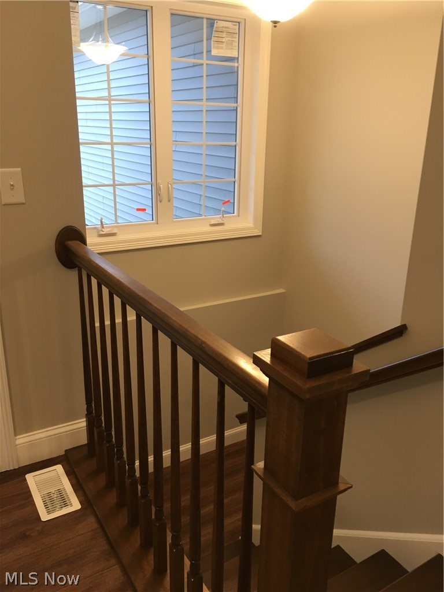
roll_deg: -0.3
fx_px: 496
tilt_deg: -20.7
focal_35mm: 29
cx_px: 222
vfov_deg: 61.7
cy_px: 296
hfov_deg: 48.2
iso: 80
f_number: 2.2
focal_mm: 4.15
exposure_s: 1/30
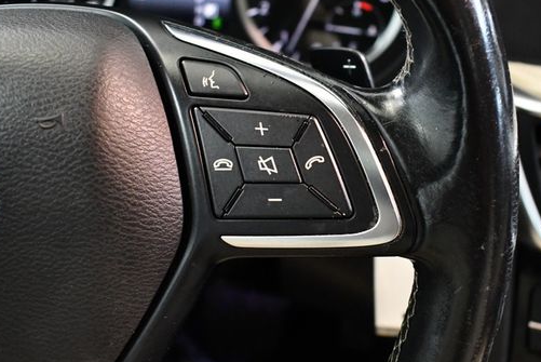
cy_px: 171
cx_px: 314
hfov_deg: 42.6
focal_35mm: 46
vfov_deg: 29.3
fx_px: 692
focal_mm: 18
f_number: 3.5
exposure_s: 1/60
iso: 3200
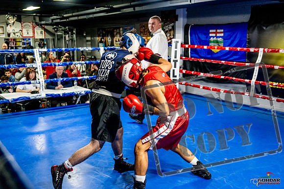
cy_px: 94
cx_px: 142
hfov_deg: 49.5
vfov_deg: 34.2
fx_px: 308
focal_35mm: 39
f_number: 2.8
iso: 5000
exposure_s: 1/800
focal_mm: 26
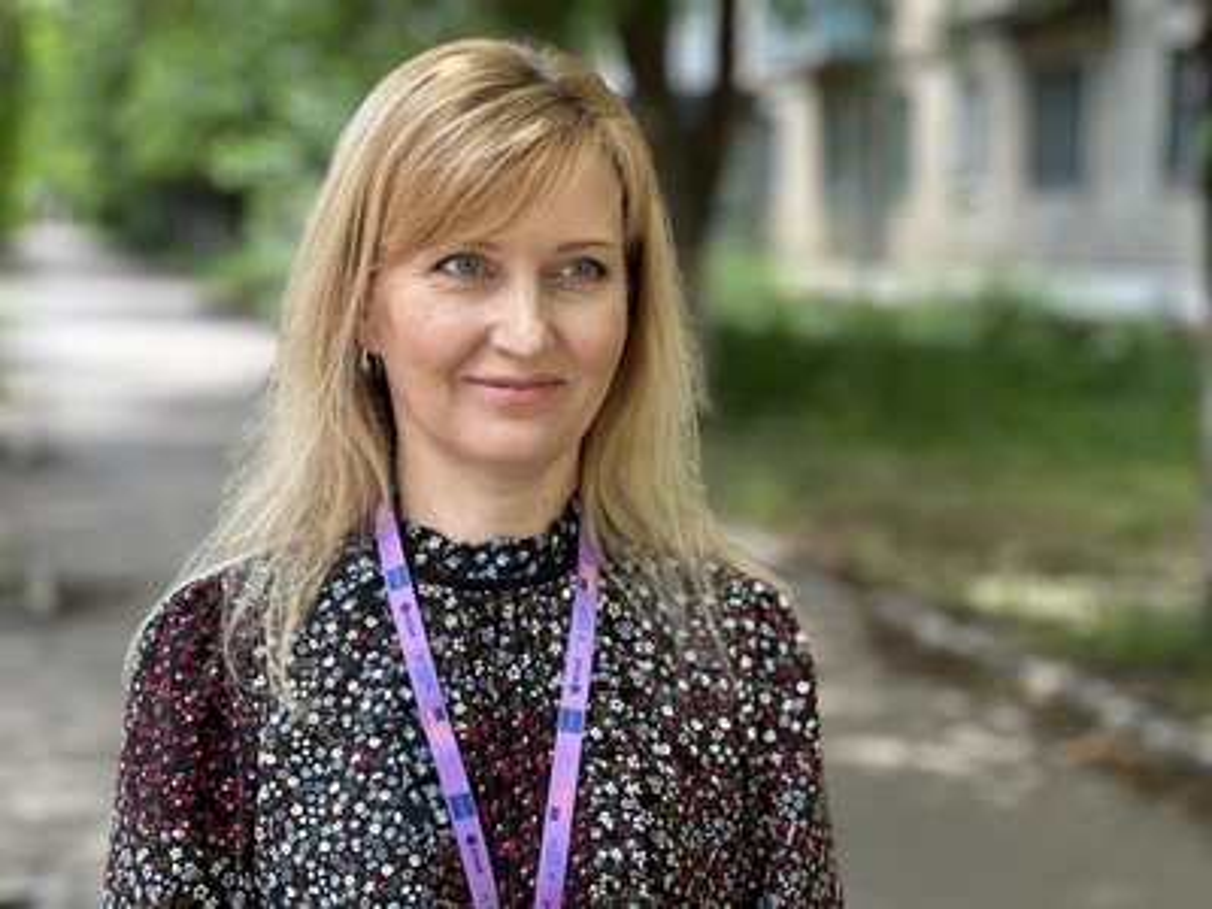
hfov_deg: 25.3
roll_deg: -0.5
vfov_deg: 19.1
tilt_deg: -3.9
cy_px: 454
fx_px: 2696
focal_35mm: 77
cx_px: 606
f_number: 2.8
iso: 80
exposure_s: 1/121
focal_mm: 9
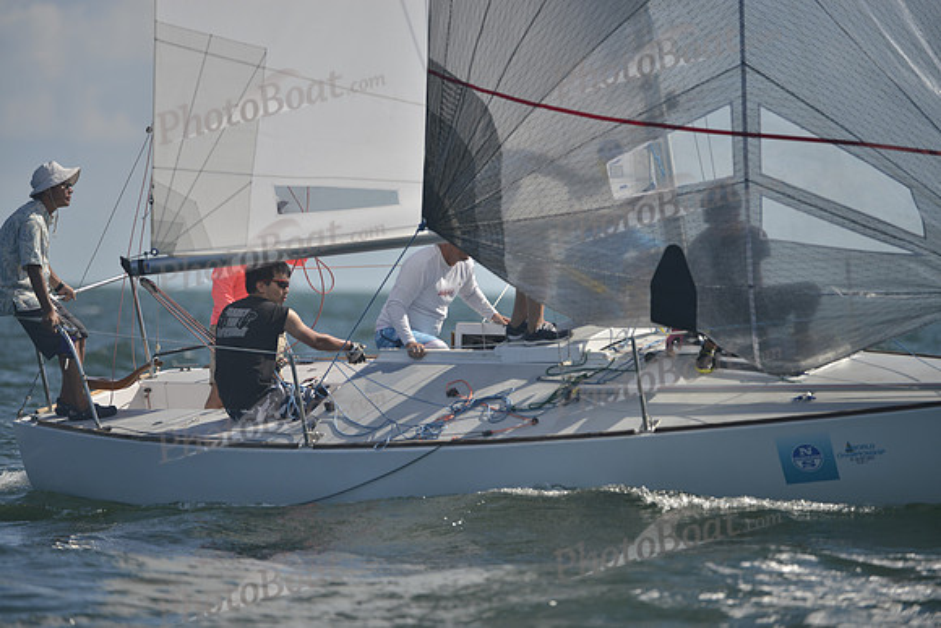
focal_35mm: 340
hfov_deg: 6.1
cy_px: 314
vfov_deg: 4.0
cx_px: 470
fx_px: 8889
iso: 200
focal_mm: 340
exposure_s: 1/3200
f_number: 4
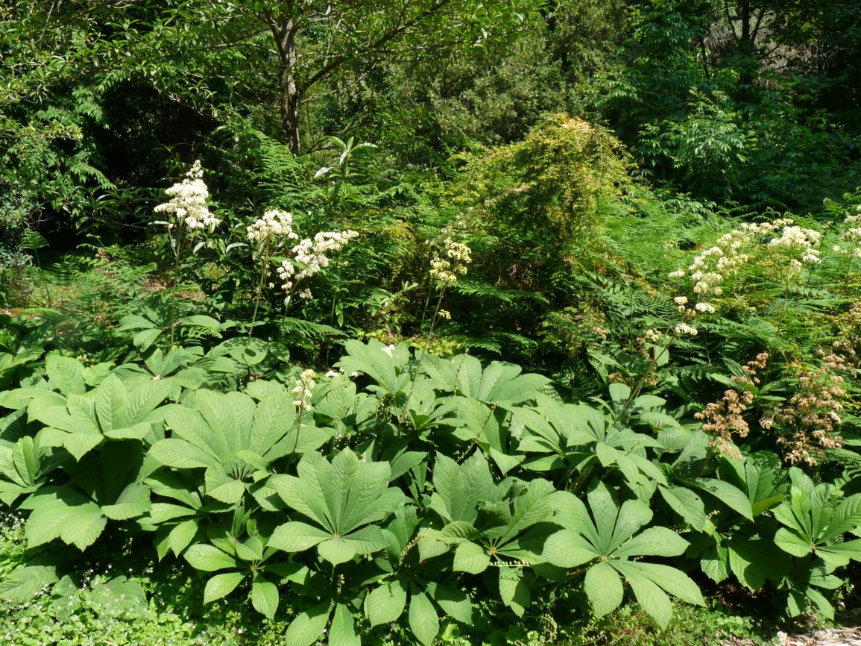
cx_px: 430
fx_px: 796
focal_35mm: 32
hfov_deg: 56.8
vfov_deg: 44.2
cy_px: 323
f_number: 5
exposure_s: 1/200
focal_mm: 5.8
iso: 100
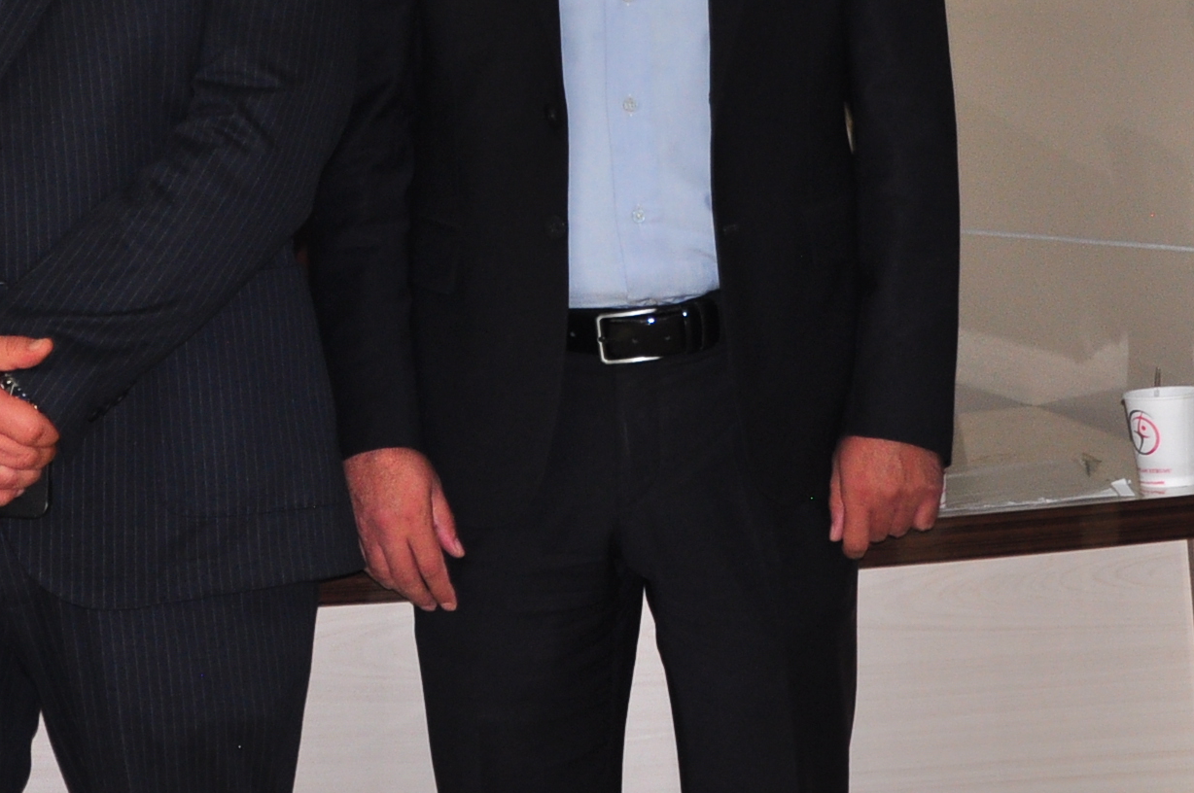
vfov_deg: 5.4
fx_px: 8459
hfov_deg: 8.1
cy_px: -53
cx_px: 497
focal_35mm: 255
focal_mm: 65
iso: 400
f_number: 5
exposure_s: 1/60
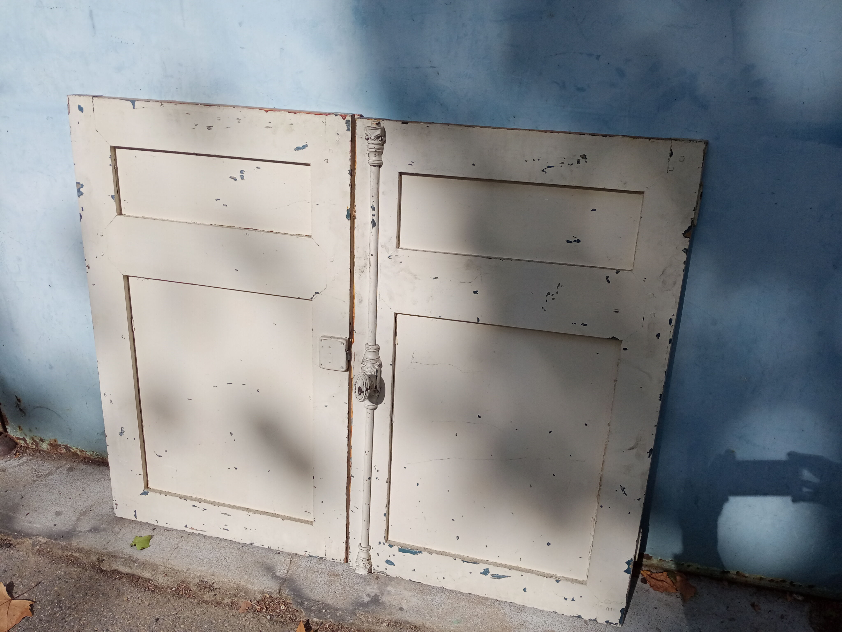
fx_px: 681
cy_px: 316
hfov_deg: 63.4
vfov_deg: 49.7
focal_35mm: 28
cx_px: 421
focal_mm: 4.05
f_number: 1.8
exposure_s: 1/2740
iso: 110
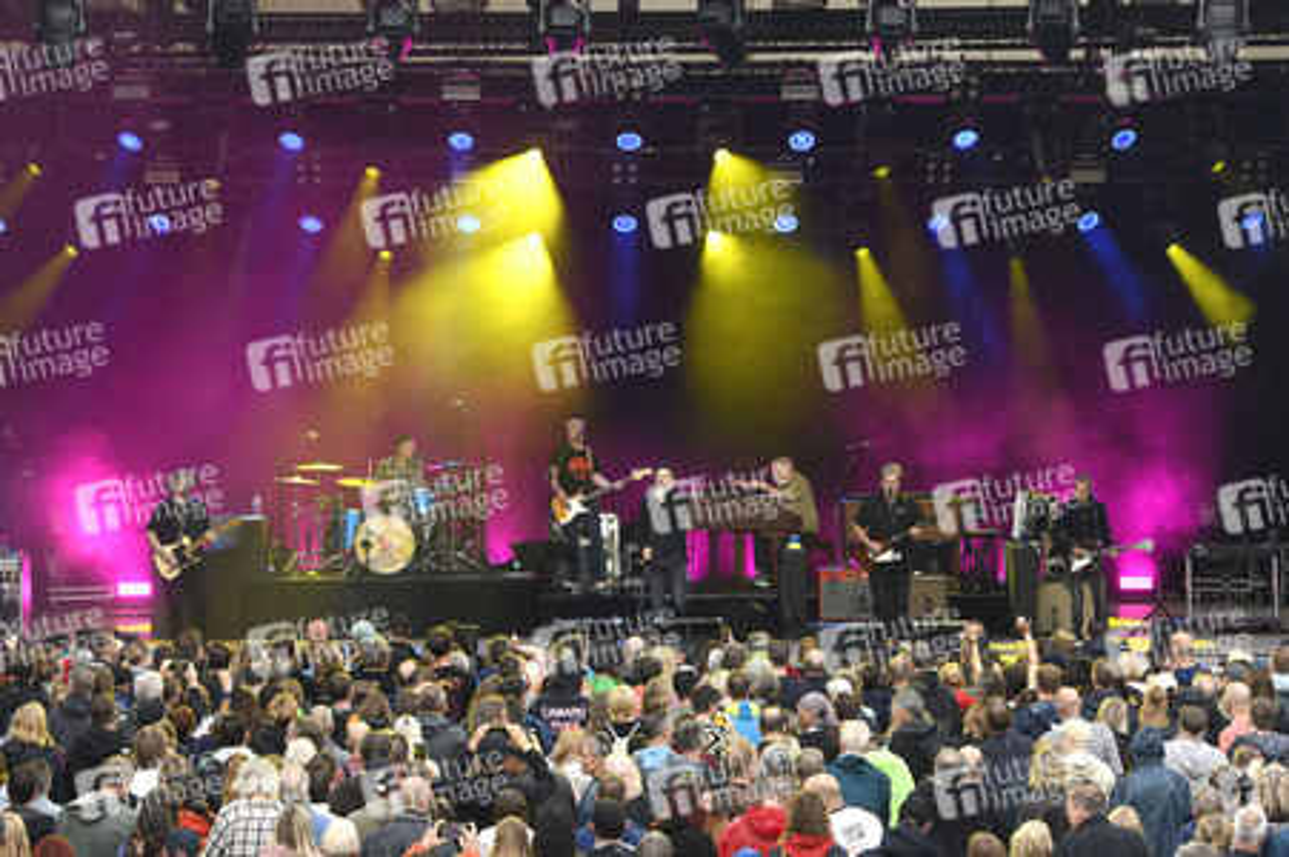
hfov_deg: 22.2
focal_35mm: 92
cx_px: 644
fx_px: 3292
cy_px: 428
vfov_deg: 14.8
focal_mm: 92
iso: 800
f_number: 5
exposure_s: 1/640
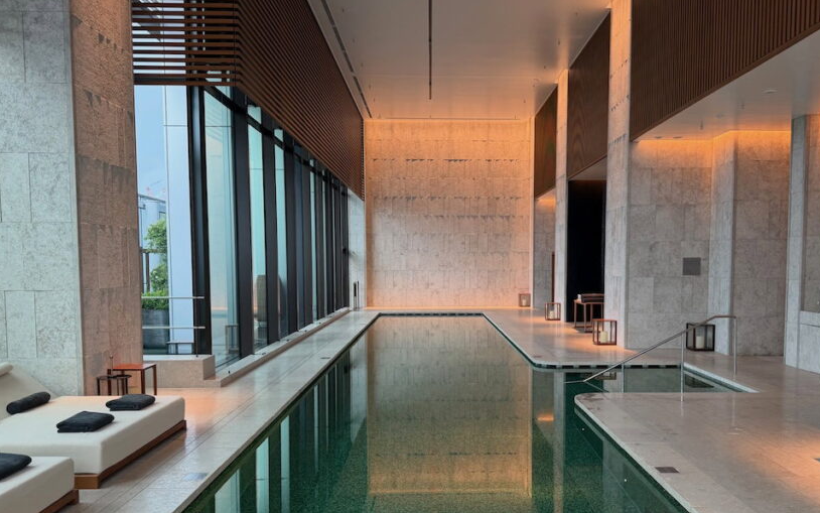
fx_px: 715
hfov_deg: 59.4
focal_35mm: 32
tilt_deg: -4.3
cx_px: 463
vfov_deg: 39.2
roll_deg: +0.7
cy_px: 312
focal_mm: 6.76
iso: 125
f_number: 1.78
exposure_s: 1/50
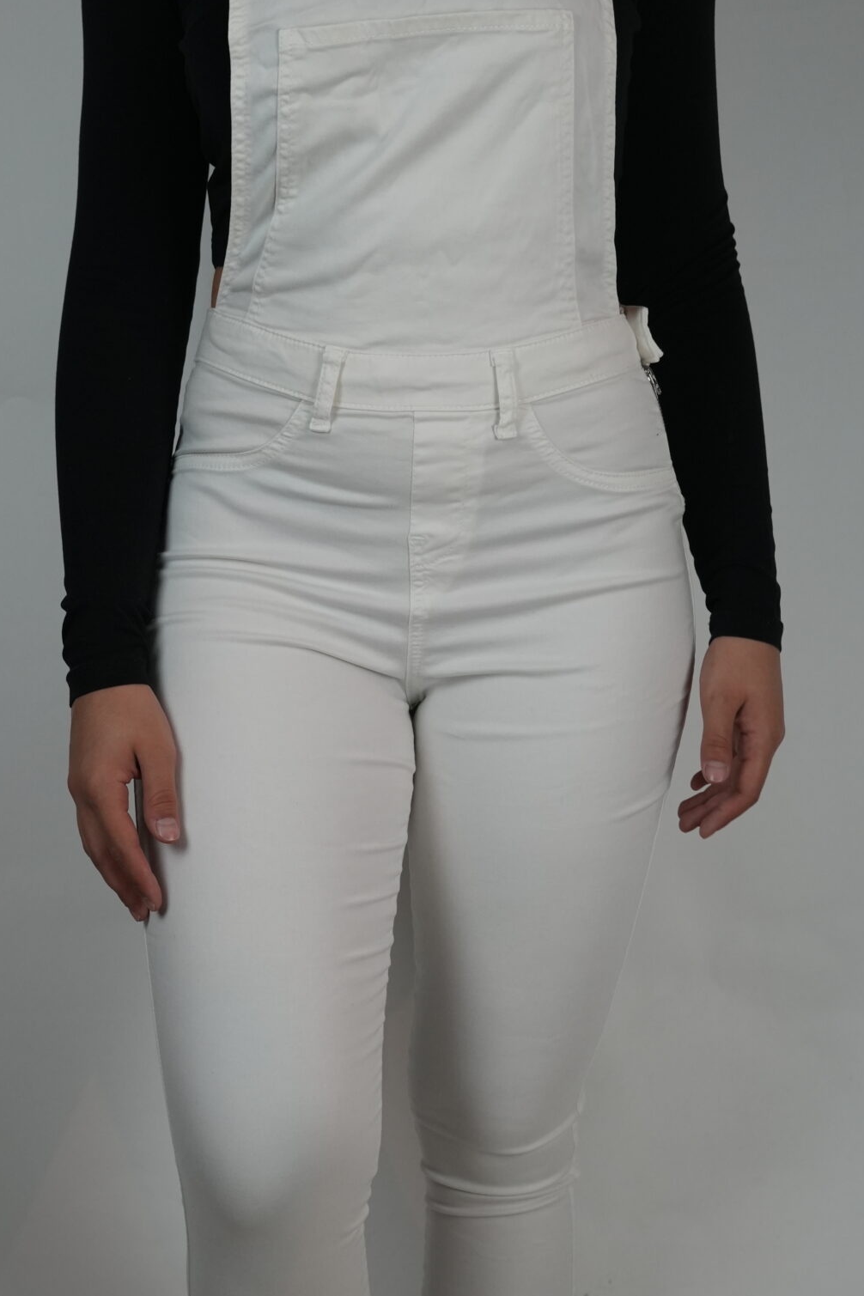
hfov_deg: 24.2
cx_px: 407
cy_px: 814
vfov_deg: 35.4
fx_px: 2016
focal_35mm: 56
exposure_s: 1/160
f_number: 4
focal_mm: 33
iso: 1250
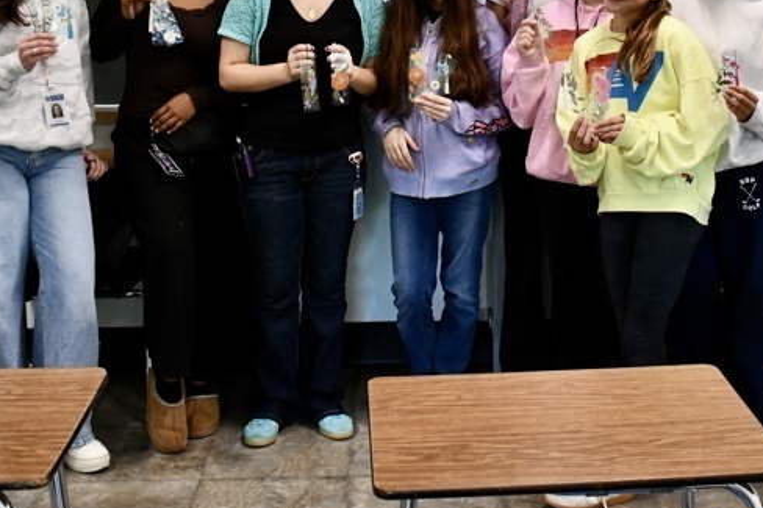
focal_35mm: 64
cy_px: 98
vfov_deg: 21.0
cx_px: 486
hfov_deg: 31.3
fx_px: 1356
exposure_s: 1/100
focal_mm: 26
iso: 3200
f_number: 5
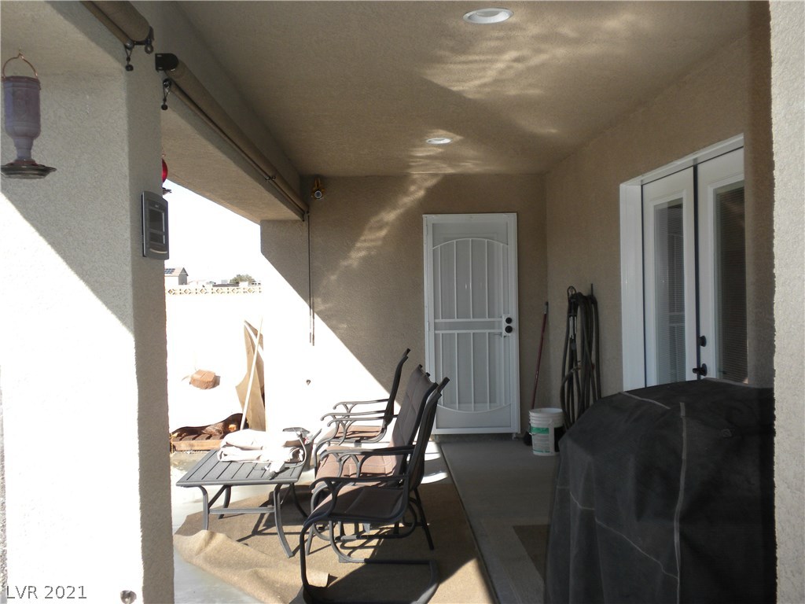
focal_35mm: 37
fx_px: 860
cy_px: 302
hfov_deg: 50.1
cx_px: 402
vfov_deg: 38.7
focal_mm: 6.6
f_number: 3.5
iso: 90
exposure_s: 1/542
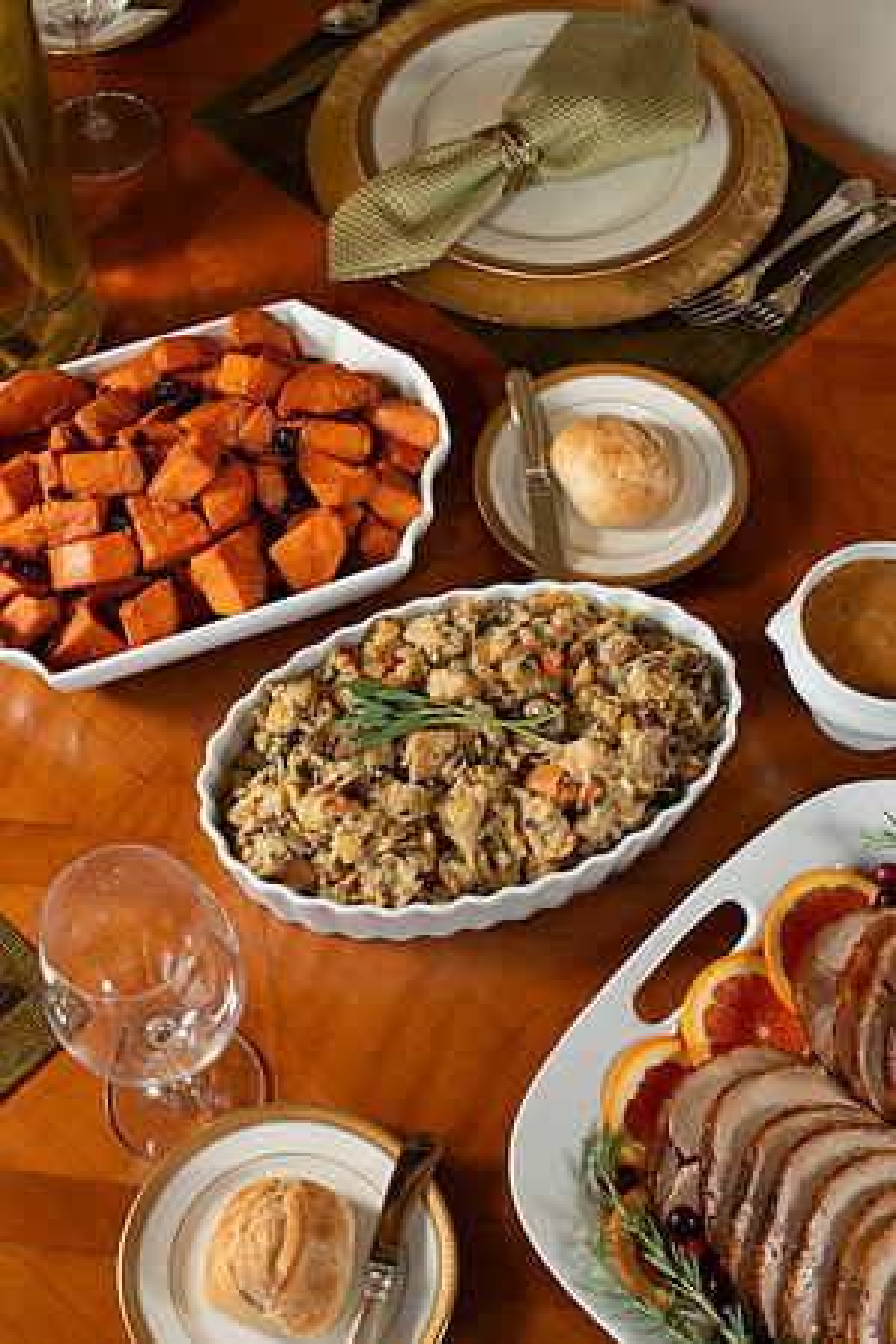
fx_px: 1867
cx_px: 448
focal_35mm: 50
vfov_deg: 39.6
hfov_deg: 27.0
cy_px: 672
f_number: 6.3
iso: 250
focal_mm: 50
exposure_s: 1/100
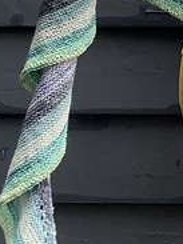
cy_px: -104
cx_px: 302
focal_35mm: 105
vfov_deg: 17.2
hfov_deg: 13.1
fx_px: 741
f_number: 1.9
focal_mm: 2.69
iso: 32
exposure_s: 1/121
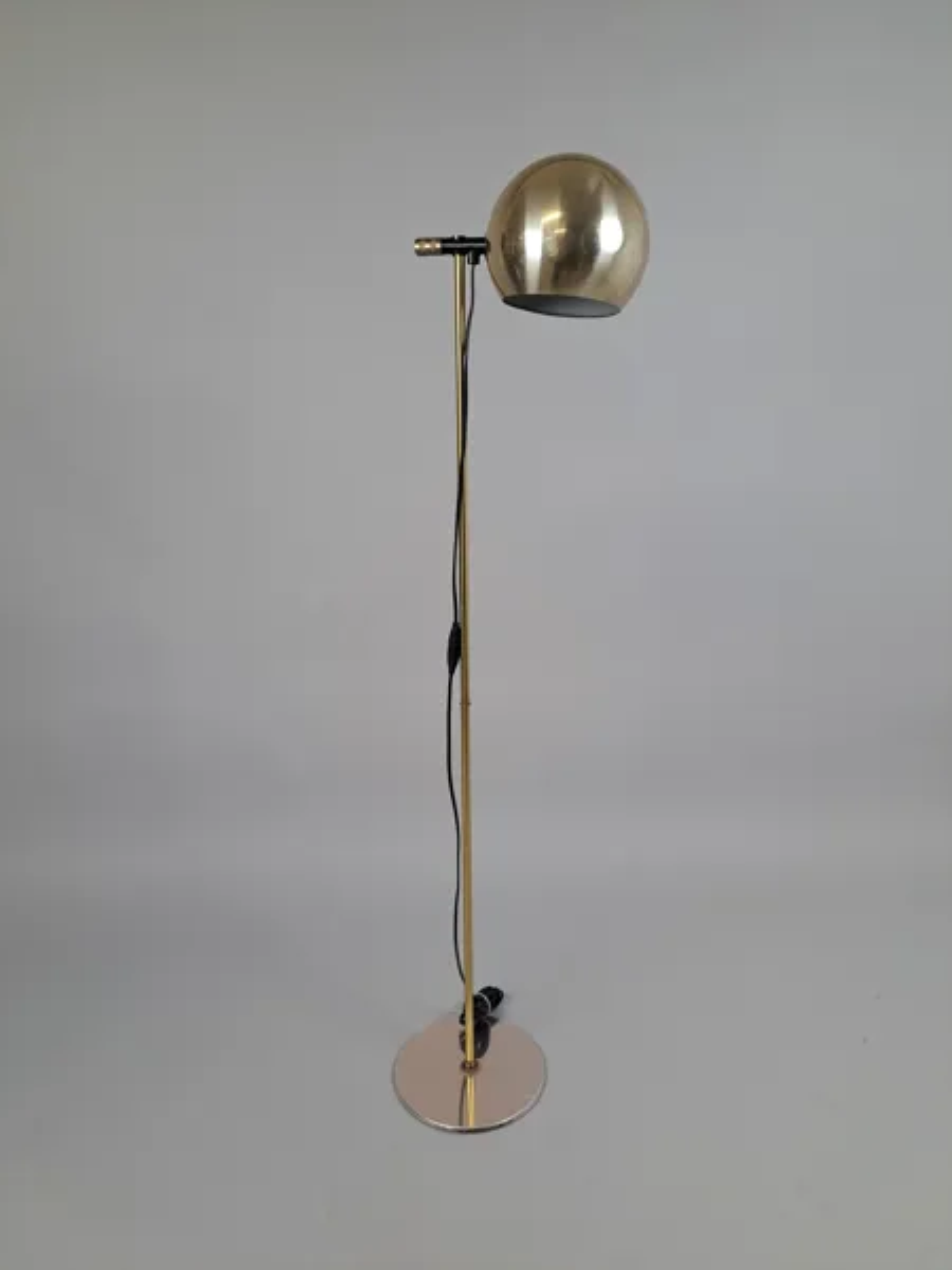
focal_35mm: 24
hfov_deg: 56.8
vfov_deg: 71.6
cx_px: 476
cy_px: 635
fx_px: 880
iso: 50
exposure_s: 1/50
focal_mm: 5.23
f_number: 1.8
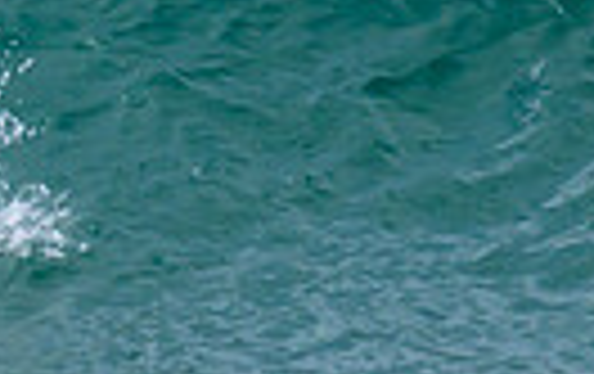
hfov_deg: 0.5
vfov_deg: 0.3
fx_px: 65902
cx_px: -497
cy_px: 78
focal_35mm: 4064
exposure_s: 1/2000
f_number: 11
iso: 1000
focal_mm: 800
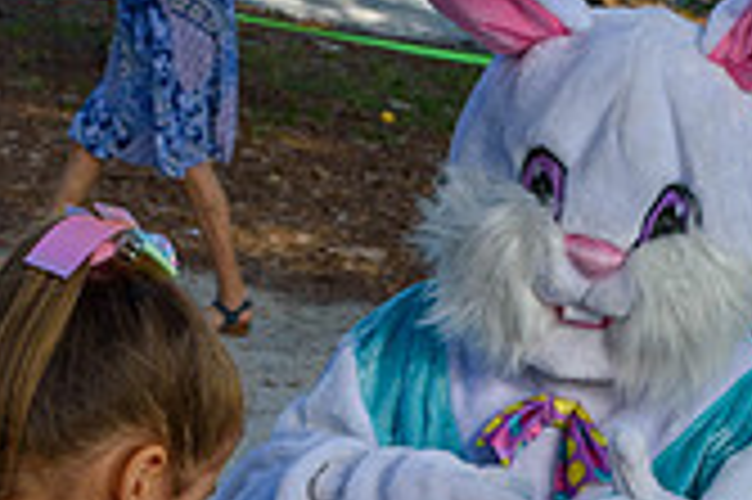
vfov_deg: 9.2
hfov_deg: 14.1
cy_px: 709
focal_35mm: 146
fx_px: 3047
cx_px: 459
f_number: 8
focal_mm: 28
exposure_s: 1/250
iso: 200
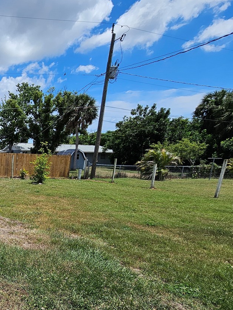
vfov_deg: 67.5
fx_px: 224
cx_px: -31
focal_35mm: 25
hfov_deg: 41.7
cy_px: 206
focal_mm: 2.2
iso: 50
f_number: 2.2
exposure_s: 1/3840
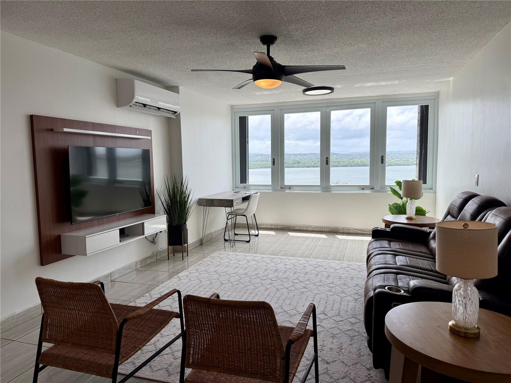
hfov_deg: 71.6
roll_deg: +1.6
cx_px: 256
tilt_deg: -6.0
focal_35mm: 24
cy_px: 192
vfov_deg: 56.8
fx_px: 354
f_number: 1.78
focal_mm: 6.76
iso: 100
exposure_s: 1/1437
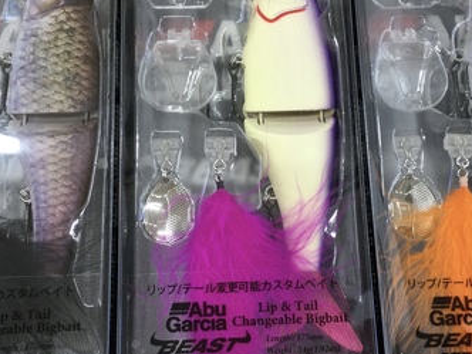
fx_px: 764
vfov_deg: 26.1
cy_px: 161
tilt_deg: -74.0
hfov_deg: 34.3
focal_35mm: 56
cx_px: 242
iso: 32
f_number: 2.4
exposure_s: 1/30
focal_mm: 3.3
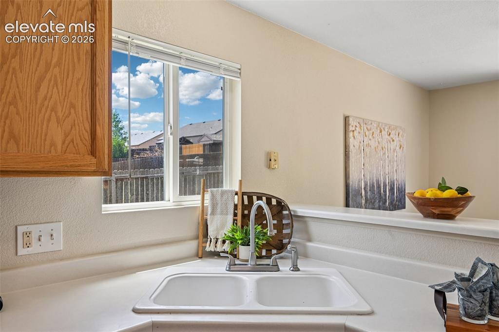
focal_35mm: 24
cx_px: 250
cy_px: 166
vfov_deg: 53.1
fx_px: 333
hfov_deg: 73.8
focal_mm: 24
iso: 100
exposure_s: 1/25
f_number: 10
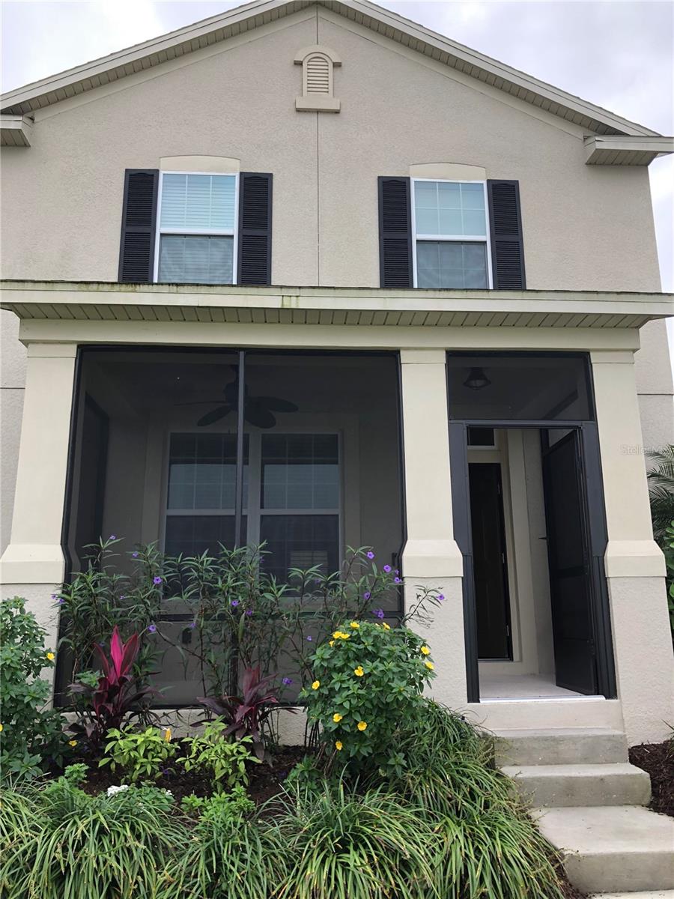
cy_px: 450
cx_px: 337
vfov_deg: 63.4
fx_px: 727
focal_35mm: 28
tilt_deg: +14.4
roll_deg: +1.8
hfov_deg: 49.7
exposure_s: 1/716
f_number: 1.8
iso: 20
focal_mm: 4
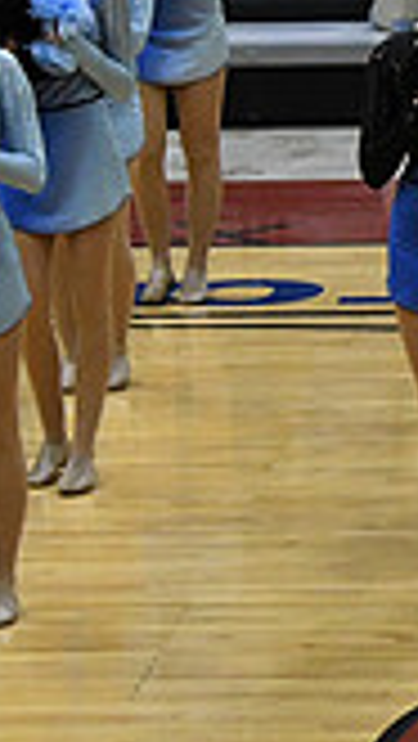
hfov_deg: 3.1
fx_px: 7594
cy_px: 254
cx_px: 1187
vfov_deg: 5.6
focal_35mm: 386
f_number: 4
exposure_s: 1/500
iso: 4000
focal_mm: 70
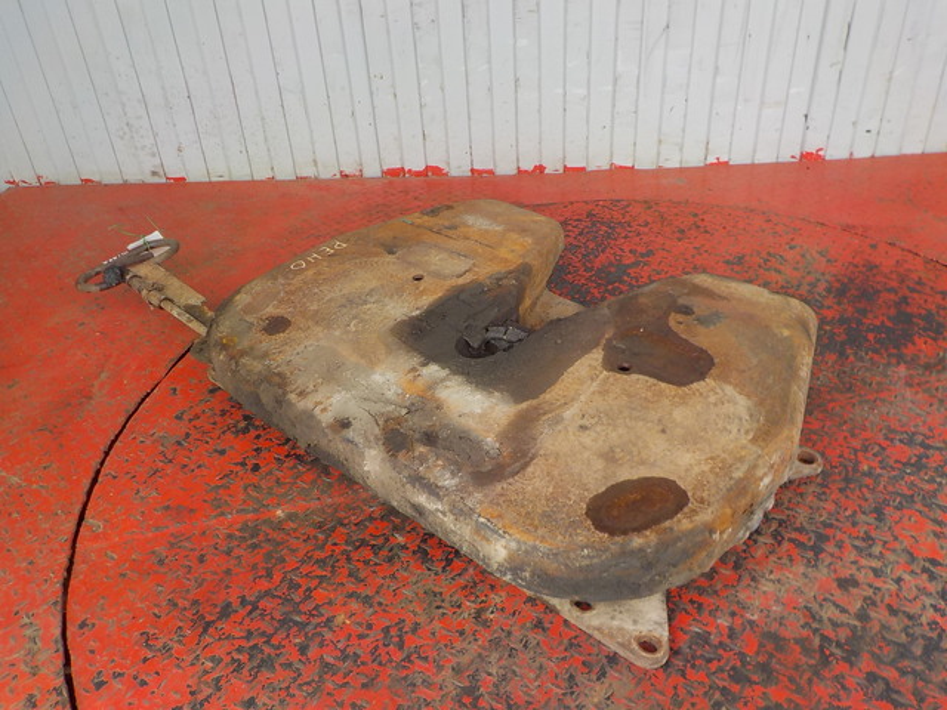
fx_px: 821
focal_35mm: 30
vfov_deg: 46.8
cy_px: 355
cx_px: 474
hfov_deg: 60.0
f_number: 3.3
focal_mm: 4.1
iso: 125
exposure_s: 1/100
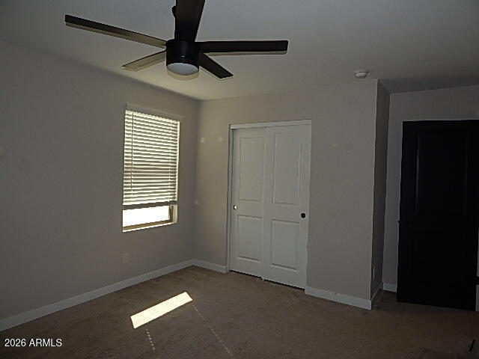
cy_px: 180
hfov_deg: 73.9
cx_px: 240
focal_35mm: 23
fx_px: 318
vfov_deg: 58.9
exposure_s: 1/30
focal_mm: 4
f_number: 3
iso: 125
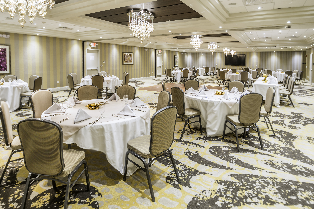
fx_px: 174
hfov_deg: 84.0
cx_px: 157
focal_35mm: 20
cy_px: 104
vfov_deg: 62.0
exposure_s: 1/3
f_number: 4.2
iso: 100
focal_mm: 20
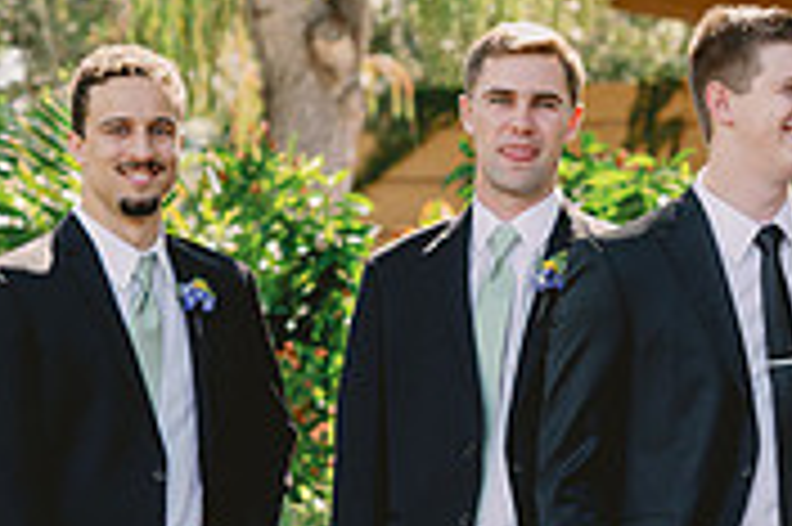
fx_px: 5363
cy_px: 551
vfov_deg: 5.6
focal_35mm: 244
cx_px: 886
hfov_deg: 8.4
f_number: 4.5
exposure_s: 1/400
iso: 400
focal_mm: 74
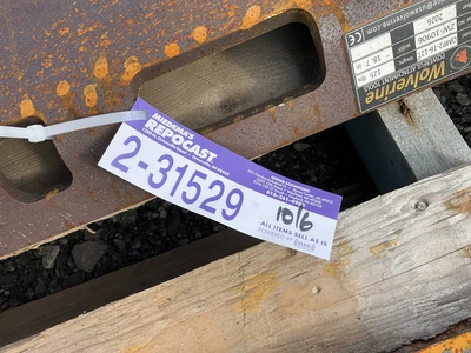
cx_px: 236
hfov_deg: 61.7
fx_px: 395
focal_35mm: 29
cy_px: 176
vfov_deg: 48.2
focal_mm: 3
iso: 25
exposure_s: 1/792
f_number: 1.8
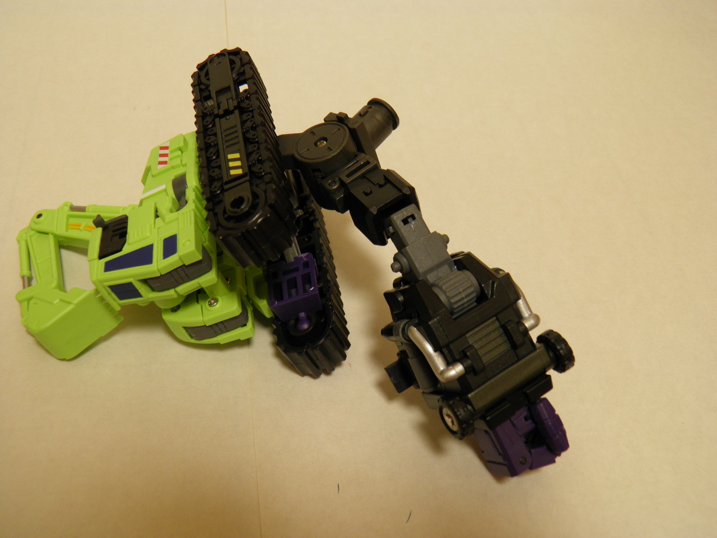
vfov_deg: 36.8
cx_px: 358
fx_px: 808
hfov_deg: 47.9
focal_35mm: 39
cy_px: 269
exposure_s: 1/4
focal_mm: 7.1
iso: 50
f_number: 3.2
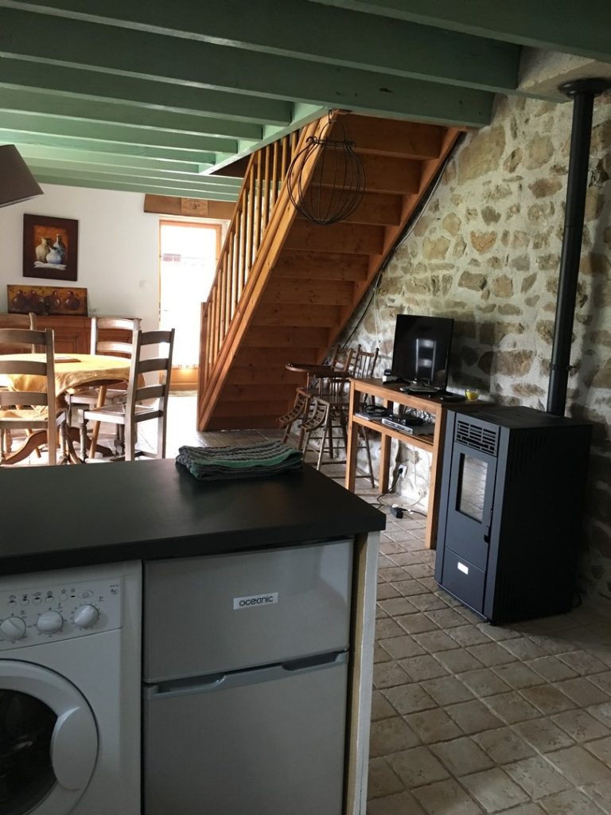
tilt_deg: -9.2
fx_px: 682
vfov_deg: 61.7
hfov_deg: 48.2
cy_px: 408
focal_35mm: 29
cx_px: 306
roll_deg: -2.9
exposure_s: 1/33
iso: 200
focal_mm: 4.15
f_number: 2.2
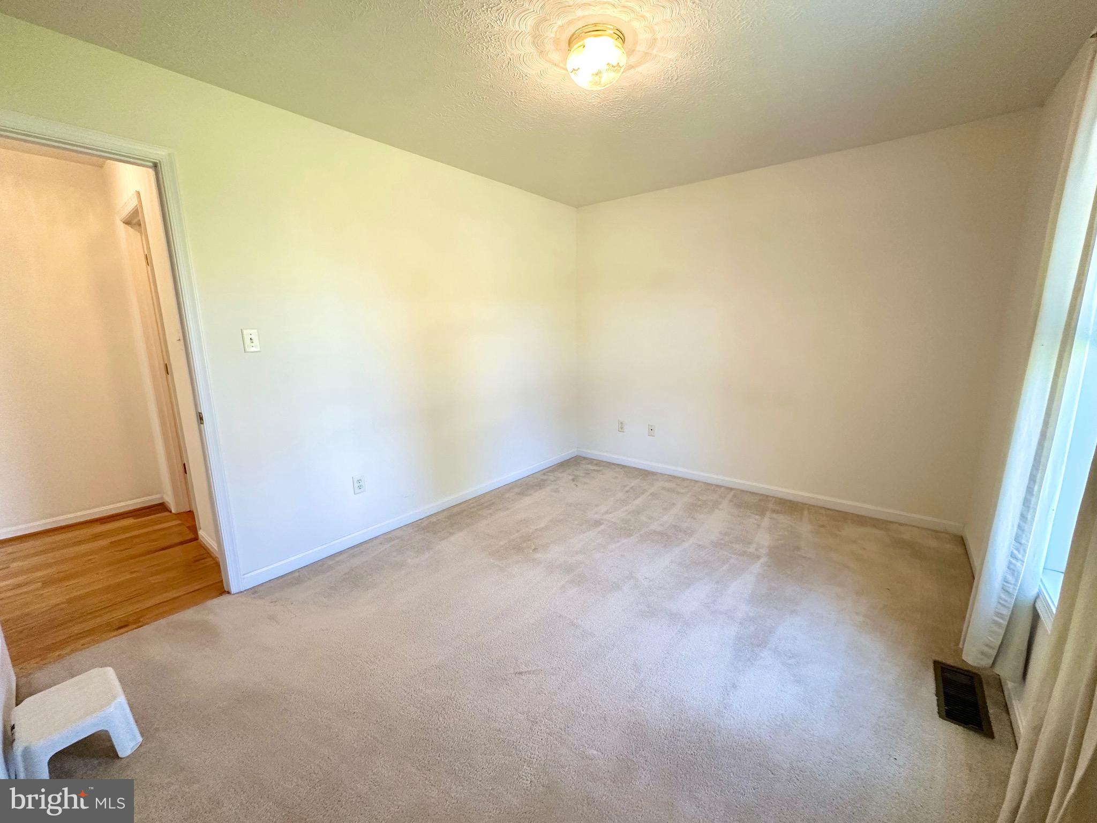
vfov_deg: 85.7
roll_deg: +0.4
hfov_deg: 102.1
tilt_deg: -10.3
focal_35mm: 14
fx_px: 444
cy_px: 412
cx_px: 548
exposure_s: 1/120
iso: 250
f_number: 2.2
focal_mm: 2.22
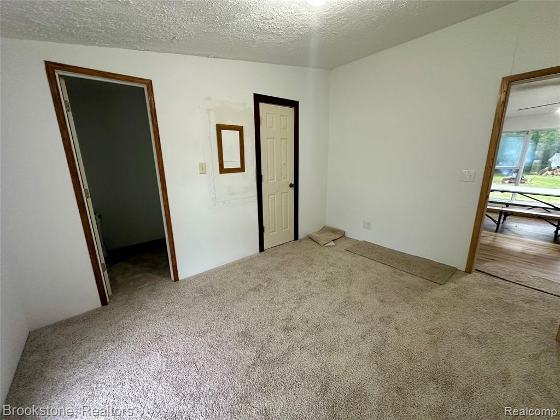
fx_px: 226
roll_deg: +0.9
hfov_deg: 102.1
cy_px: 210
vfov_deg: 85.7
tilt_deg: -13.0
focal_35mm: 14
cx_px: 280
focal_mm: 2.22
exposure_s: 1/60
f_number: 2.2
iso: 250
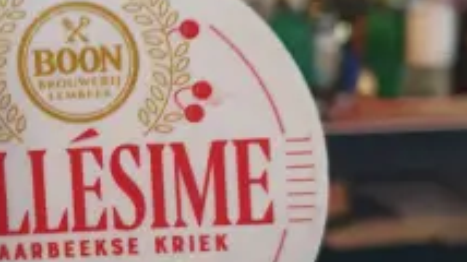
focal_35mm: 53
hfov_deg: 38.7
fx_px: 656
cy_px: 111
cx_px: 151
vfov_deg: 22.6
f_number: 1.5
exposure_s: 1/50
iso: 200
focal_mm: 4.32
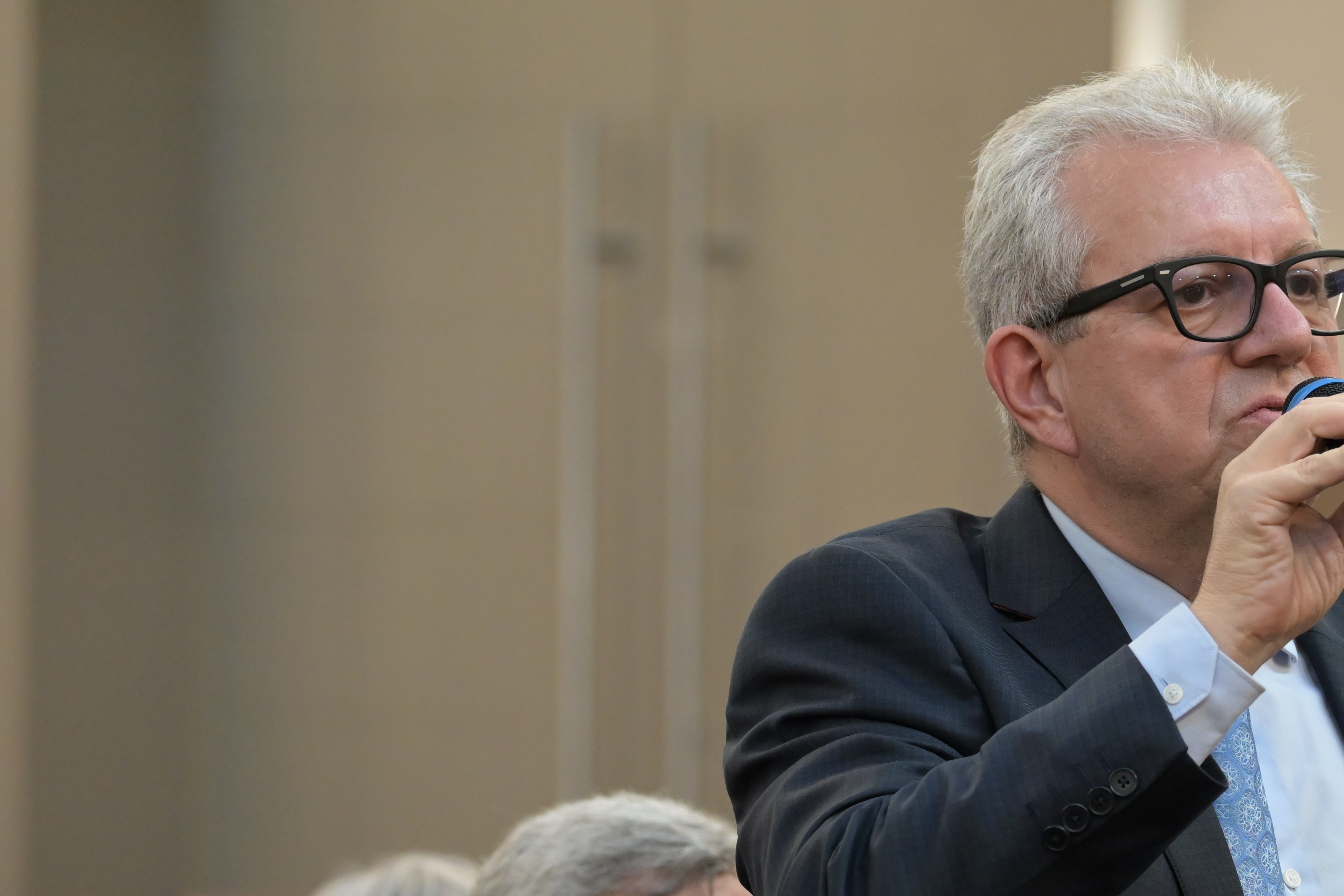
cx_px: 1020
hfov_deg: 6.5
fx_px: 11872
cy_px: 617
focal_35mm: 318
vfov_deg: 4.3
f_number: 4.8
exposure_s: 1/160
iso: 2500
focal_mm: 155
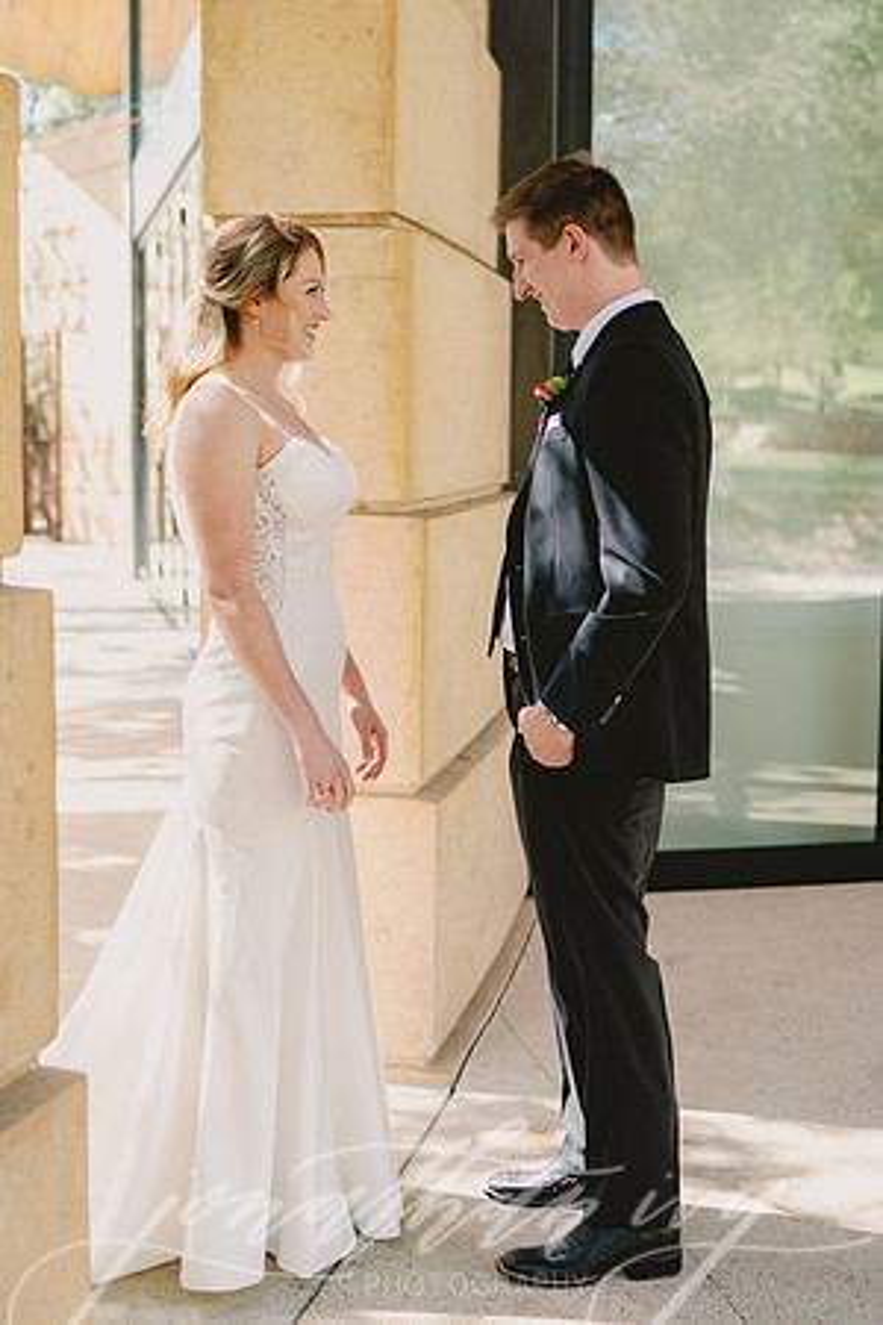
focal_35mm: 52
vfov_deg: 38.2
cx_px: 442
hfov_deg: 26.0
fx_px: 1913
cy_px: 662
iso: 100
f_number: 2
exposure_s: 1/320
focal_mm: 35
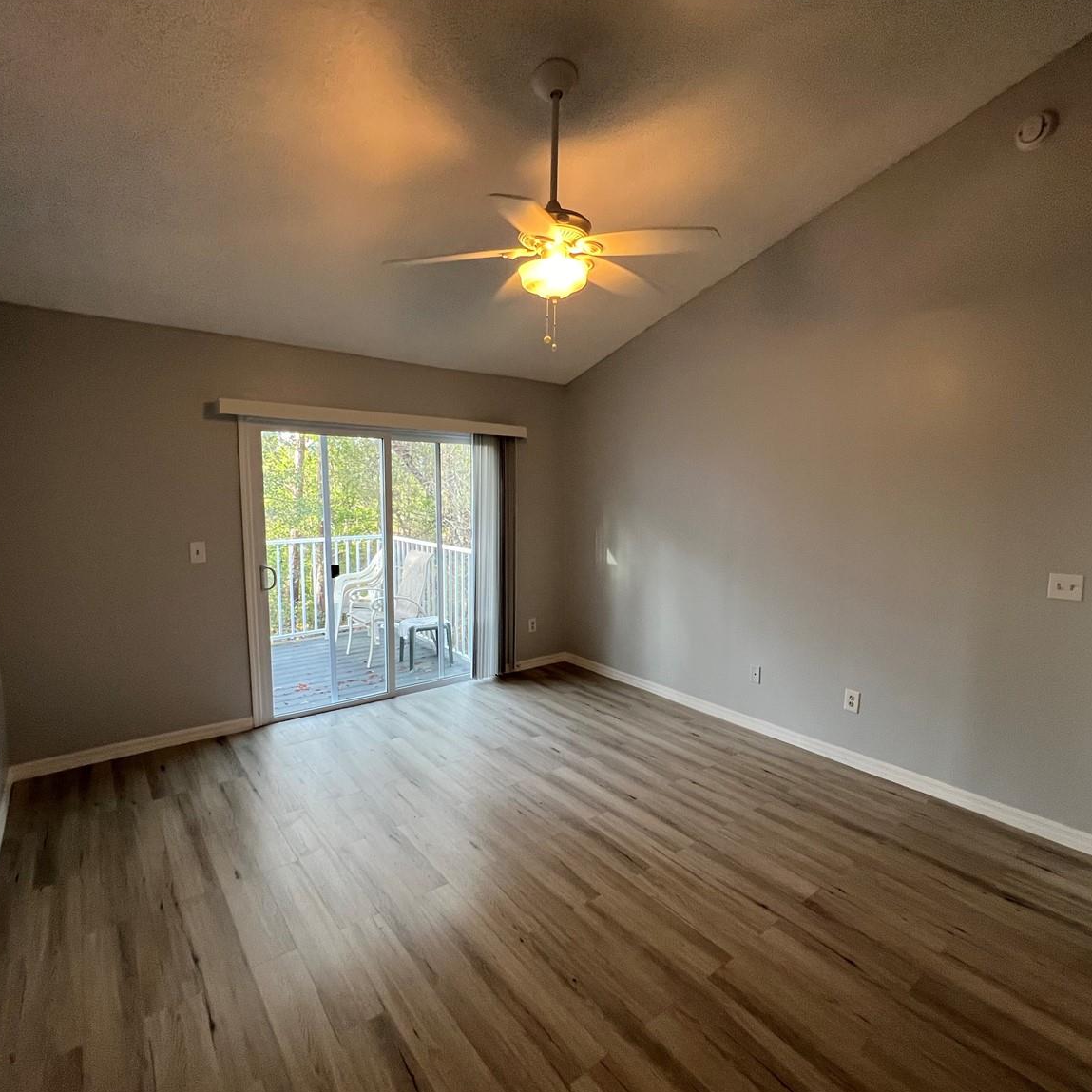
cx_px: 566
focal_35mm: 16
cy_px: 558
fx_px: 571
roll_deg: -0.7
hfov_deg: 87.4
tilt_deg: -7.1
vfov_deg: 87.4
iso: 160
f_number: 1.8
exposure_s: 1/120
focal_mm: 1.57
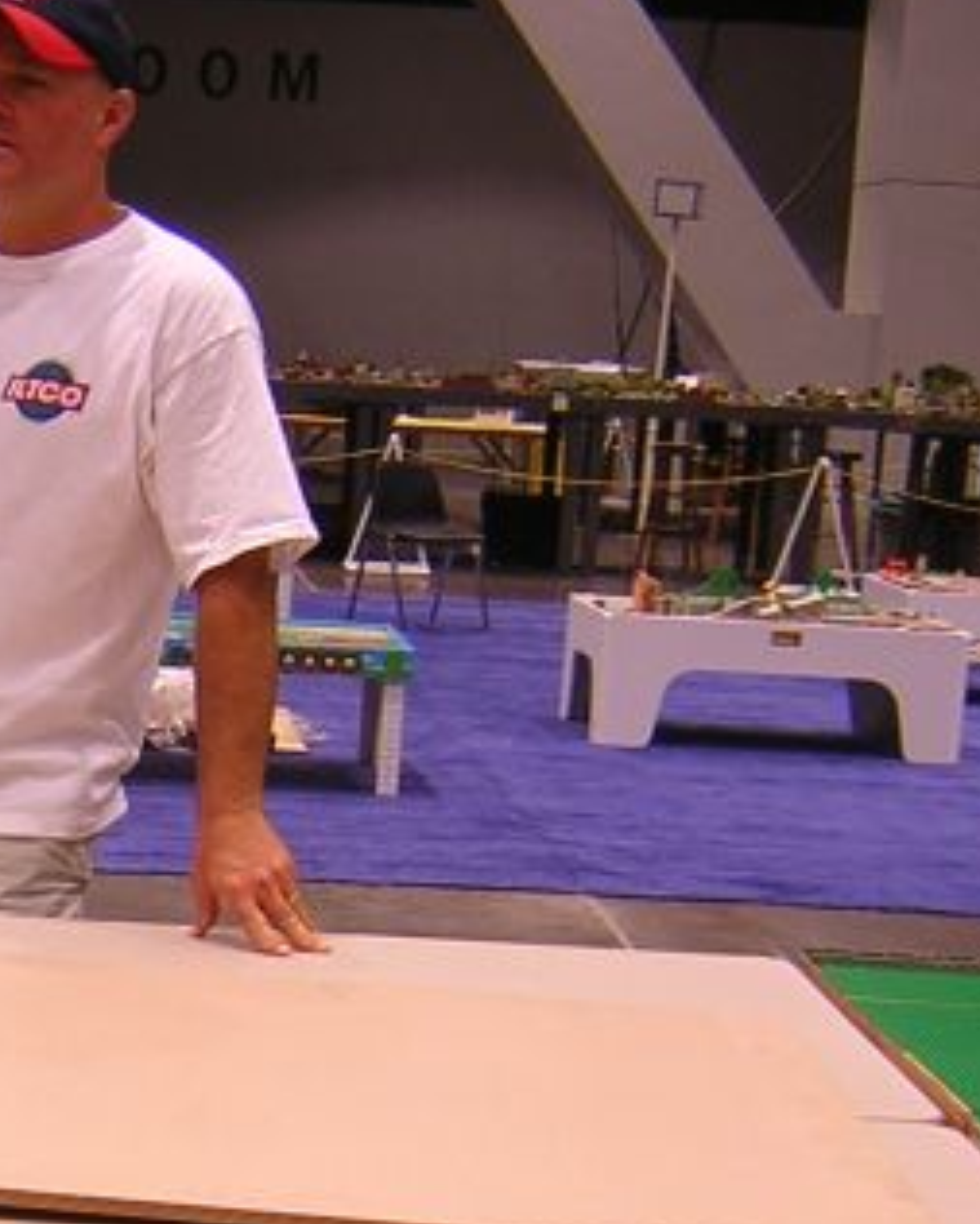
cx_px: -108
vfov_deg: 21.3
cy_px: 922
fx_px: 3225
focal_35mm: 89
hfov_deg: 16.7
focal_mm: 4.7
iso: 100
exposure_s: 1/10.8
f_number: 2.6
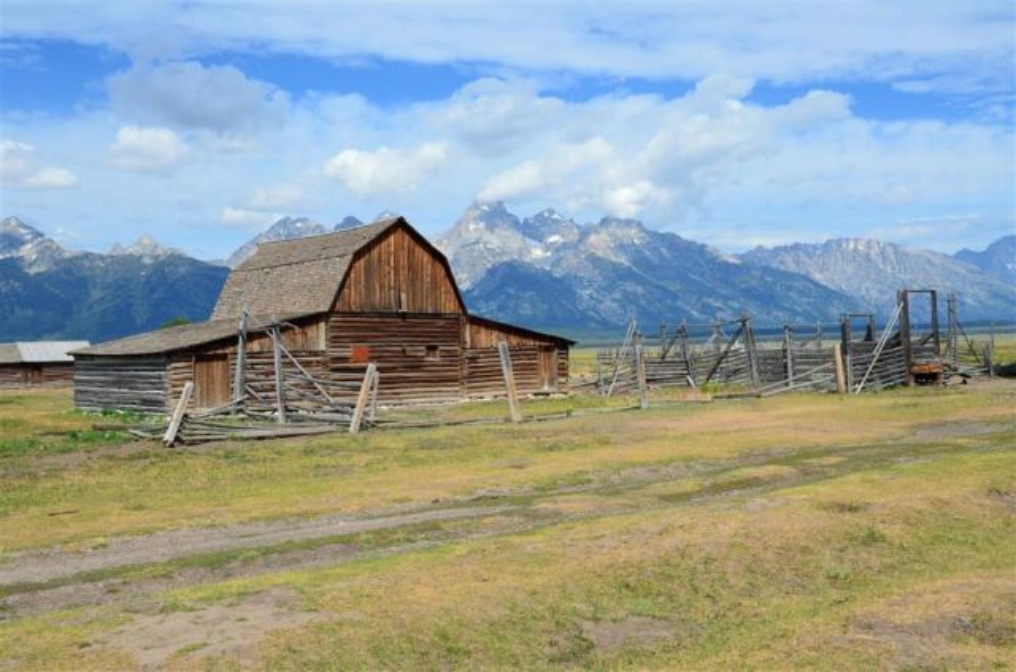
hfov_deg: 53.3
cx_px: 508
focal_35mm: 36
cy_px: 336
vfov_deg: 36.7
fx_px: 1013
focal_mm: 24
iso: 100
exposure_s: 1/160
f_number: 11
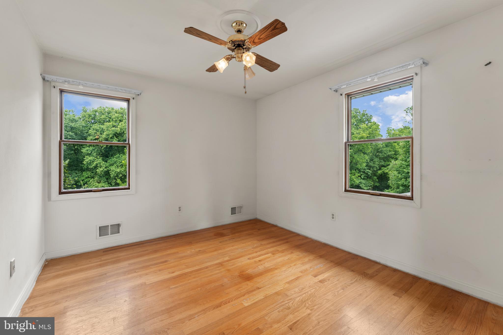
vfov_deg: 76.9
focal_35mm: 15
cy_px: 168
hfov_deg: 100.0
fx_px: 211
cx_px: 252
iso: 100
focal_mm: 15.1
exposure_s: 1/2.5
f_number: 8
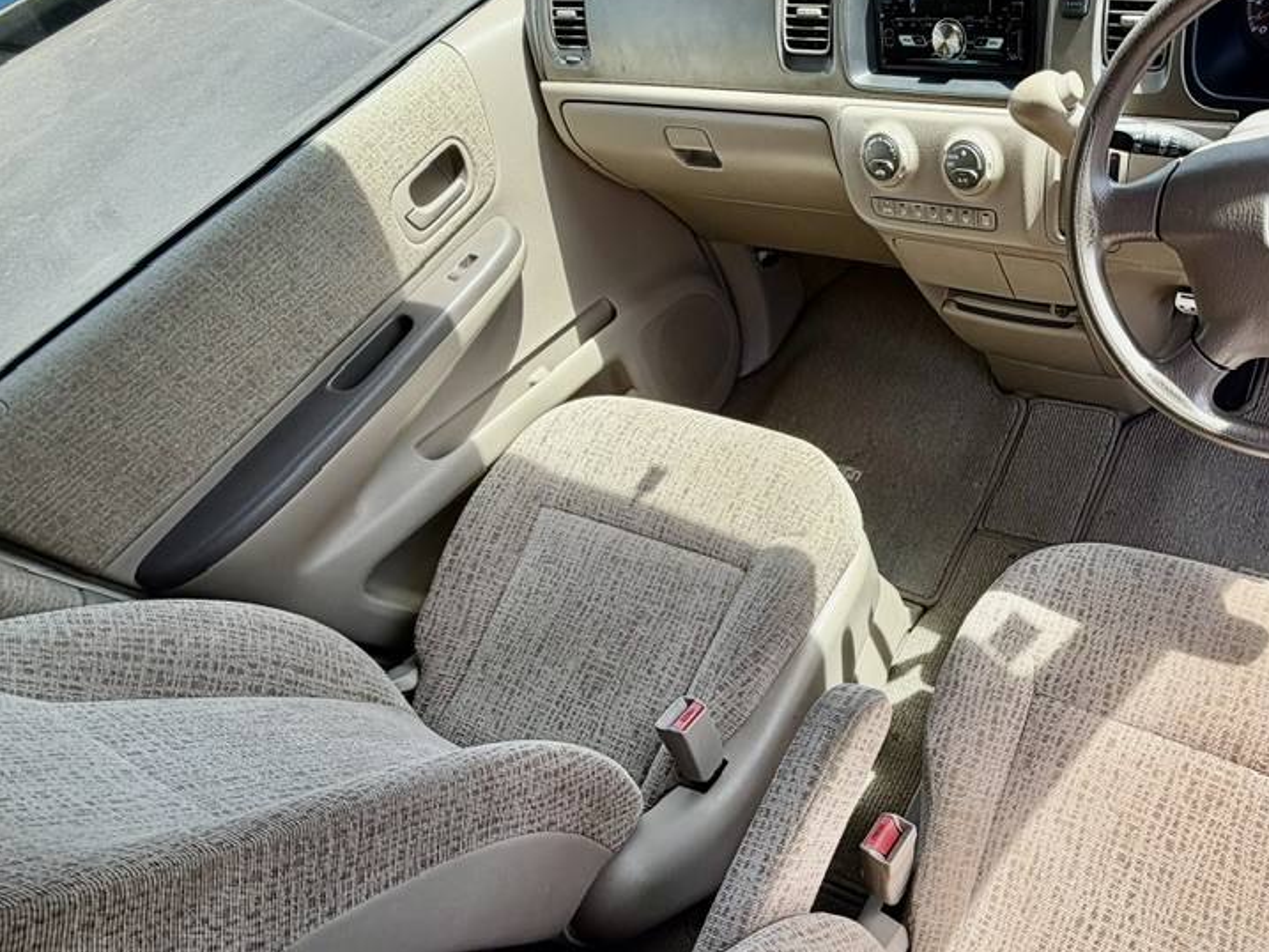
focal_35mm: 25
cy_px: 513
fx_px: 917
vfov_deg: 54.8
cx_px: 977
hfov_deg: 64.5
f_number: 2.2
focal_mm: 2.22
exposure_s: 1/241
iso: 40
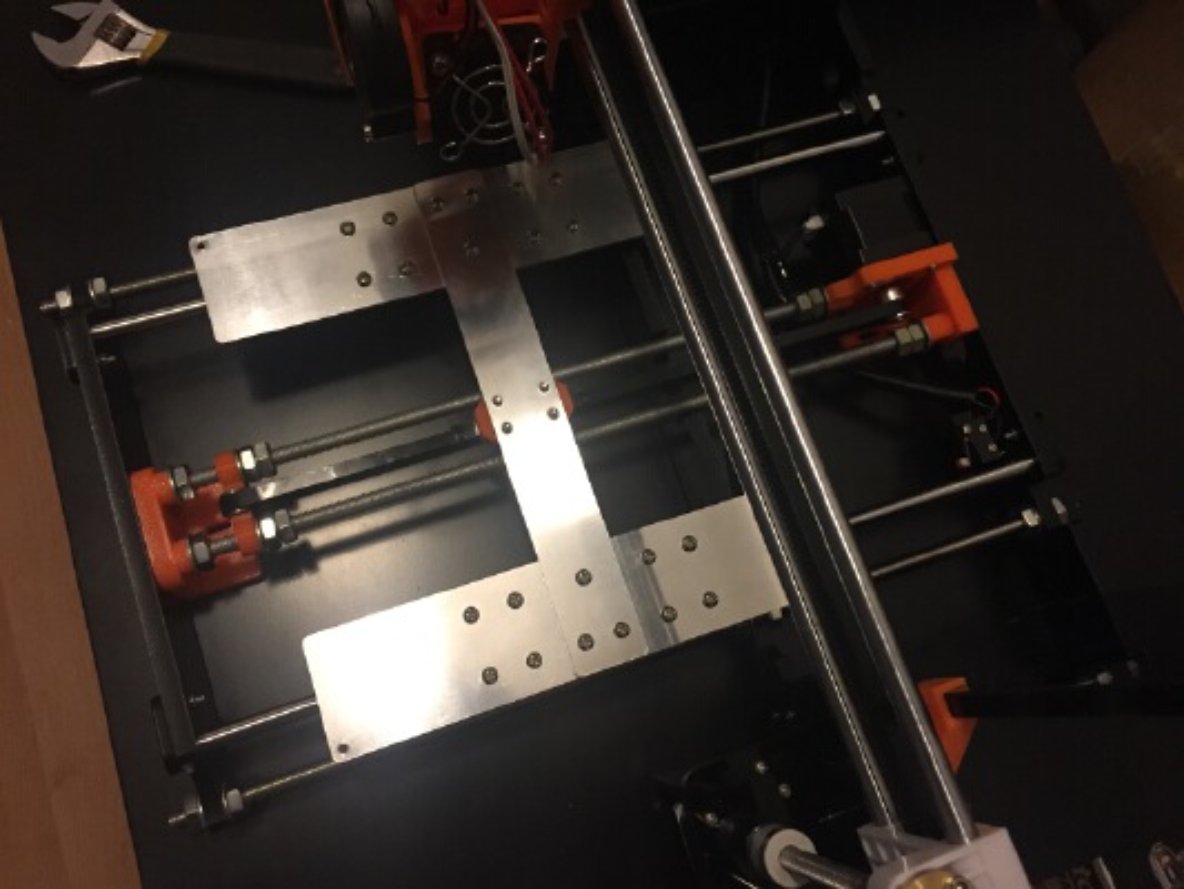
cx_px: 592
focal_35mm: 29
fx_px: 992
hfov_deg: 61.6
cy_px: 444
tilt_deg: -73.7
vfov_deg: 48.2
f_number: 2.2
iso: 250
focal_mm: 4.15
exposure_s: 1/20
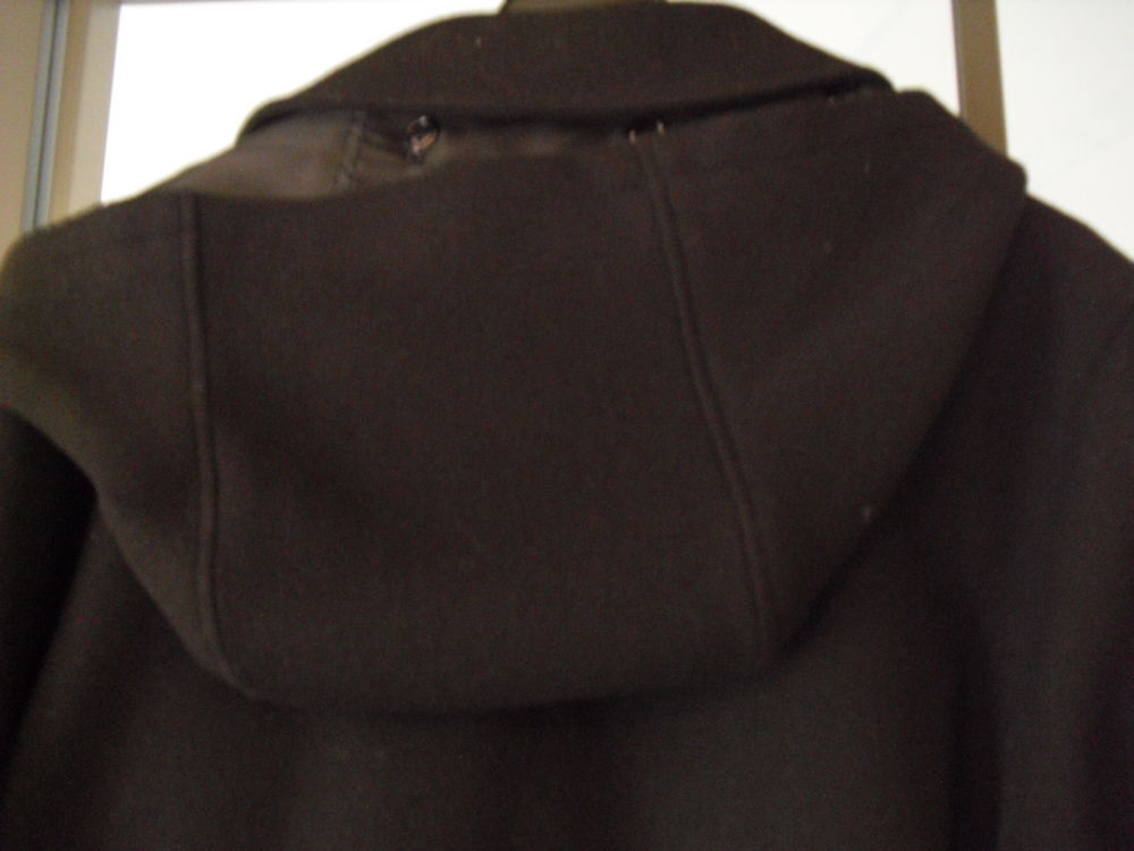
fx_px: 1179
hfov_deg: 51.4
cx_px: 567
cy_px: 426
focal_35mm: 36
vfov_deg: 39.7
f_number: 3.1
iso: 800
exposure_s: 1/8
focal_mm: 6.3
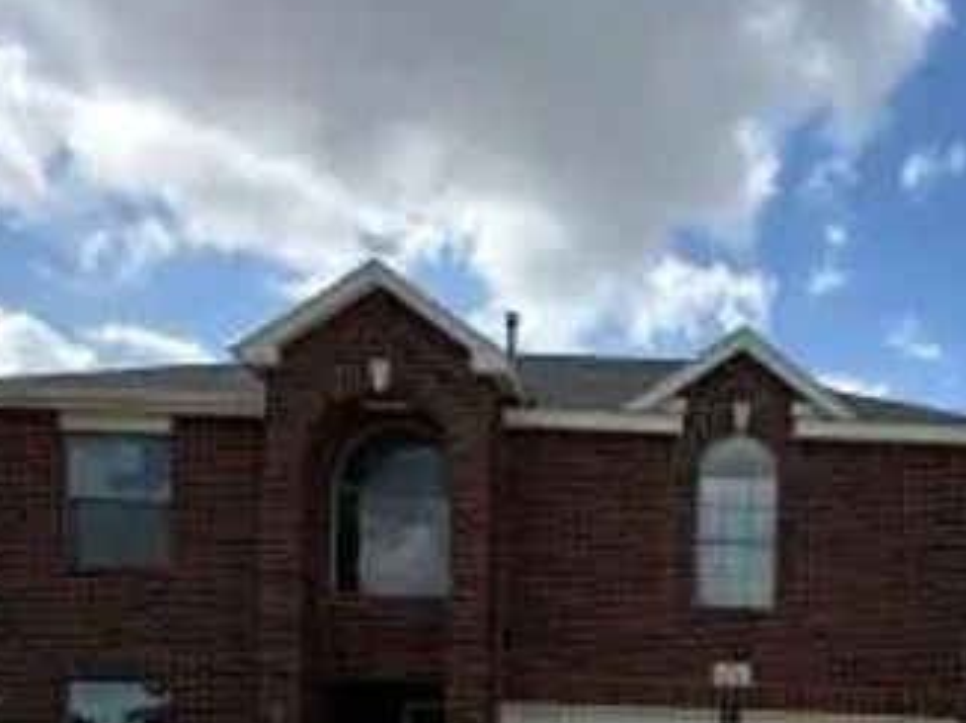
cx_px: 785
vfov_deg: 27.9
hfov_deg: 41.0
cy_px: 913
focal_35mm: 44
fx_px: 1227
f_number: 2.2
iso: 50
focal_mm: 2.22
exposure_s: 1/2020
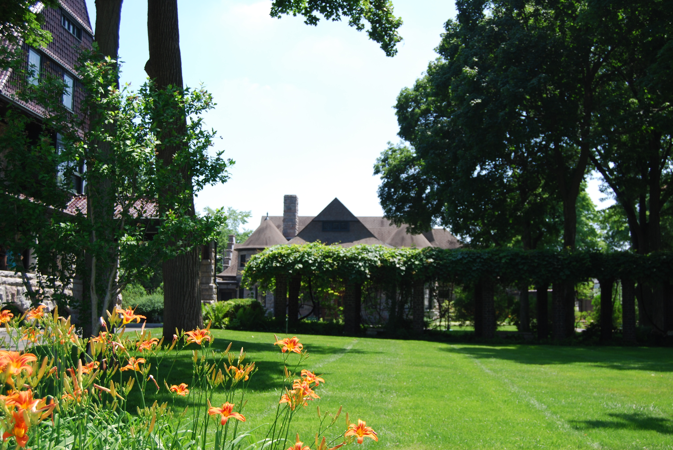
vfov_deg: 29.9
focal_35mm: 45
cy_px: 225
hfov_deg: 43.6
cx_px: 336
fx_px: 842
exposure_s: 1/200
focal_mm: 30
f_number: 5.6
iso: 100
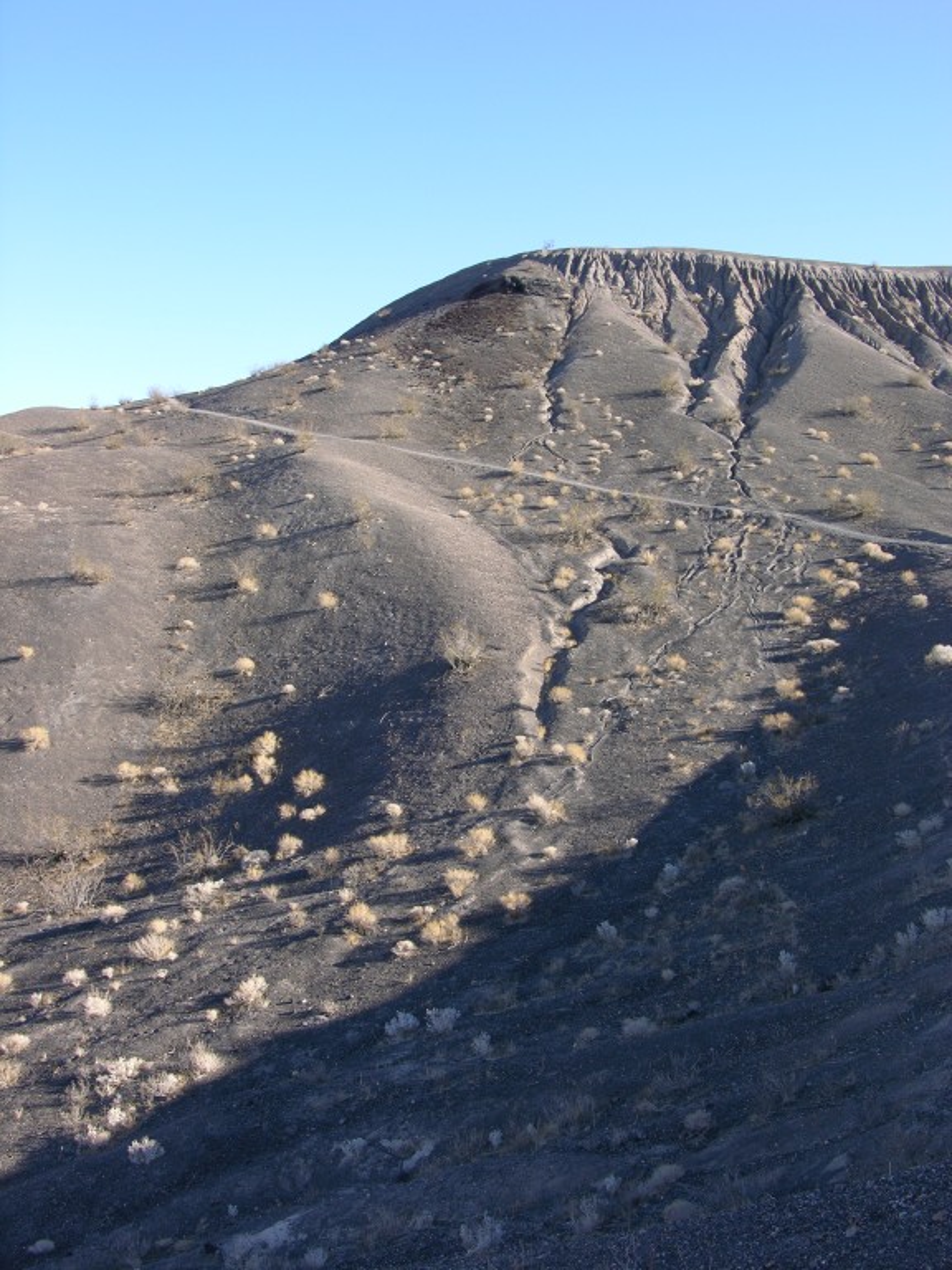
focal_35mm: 39
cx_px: 476
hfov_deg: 36.8
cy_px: 635
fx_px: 1430
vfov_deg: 47.9
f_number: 4.6
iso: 50
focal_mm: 10
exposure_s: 1/142
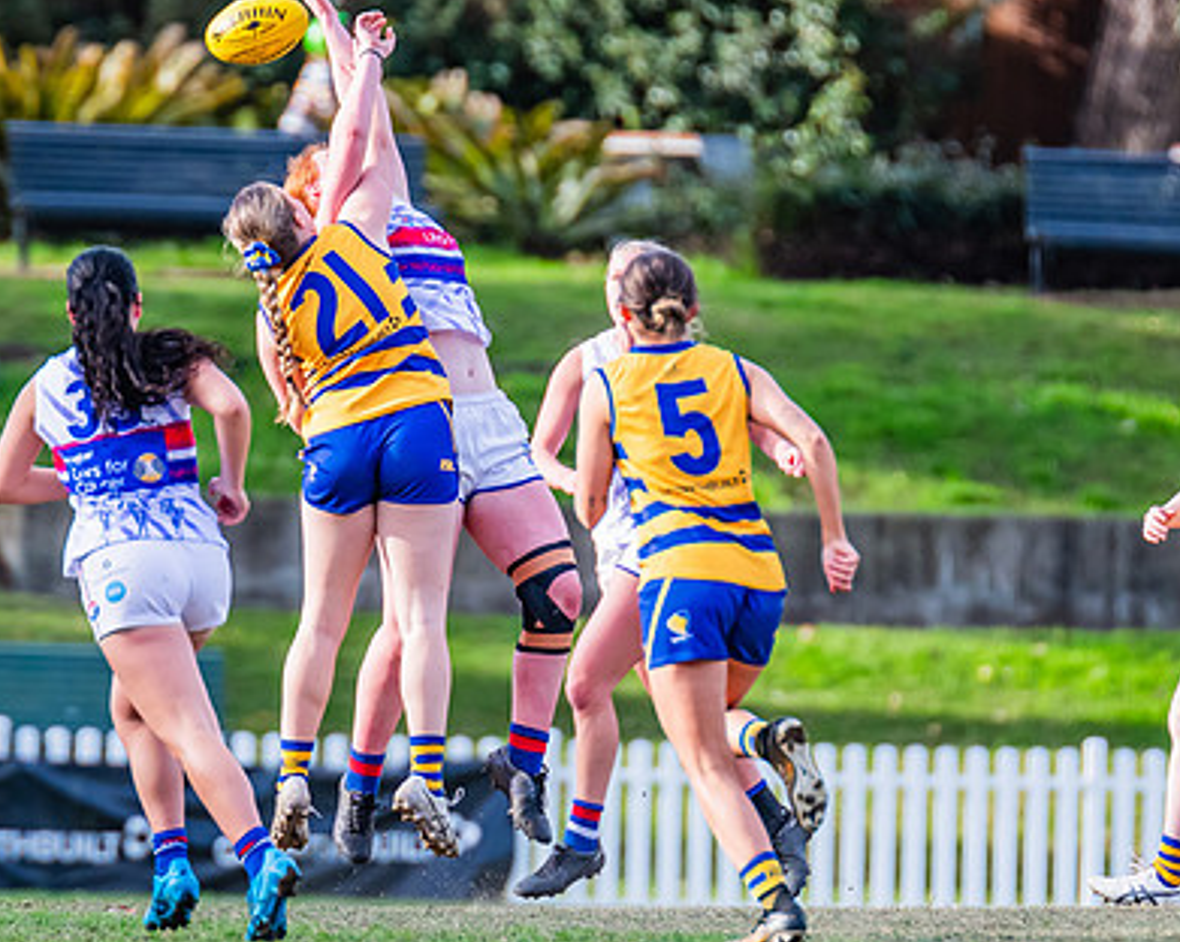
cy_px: 490
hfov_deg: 2.1
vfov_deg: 1.7
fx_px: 31574
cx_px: 439
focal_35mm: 905
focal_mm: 420
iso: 800
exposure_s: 1/1250
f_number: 5
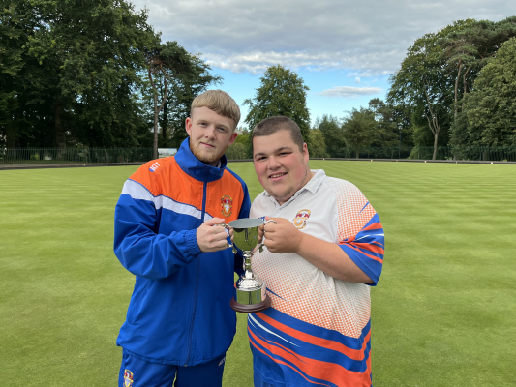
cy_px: 194
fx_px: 388
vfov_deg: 53.1
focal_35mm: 26
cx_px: 258
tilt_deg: -8.1
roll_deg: -0.8
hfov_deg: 67.3
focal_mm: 5.1
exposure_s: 1/569
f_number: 1.6
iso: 50
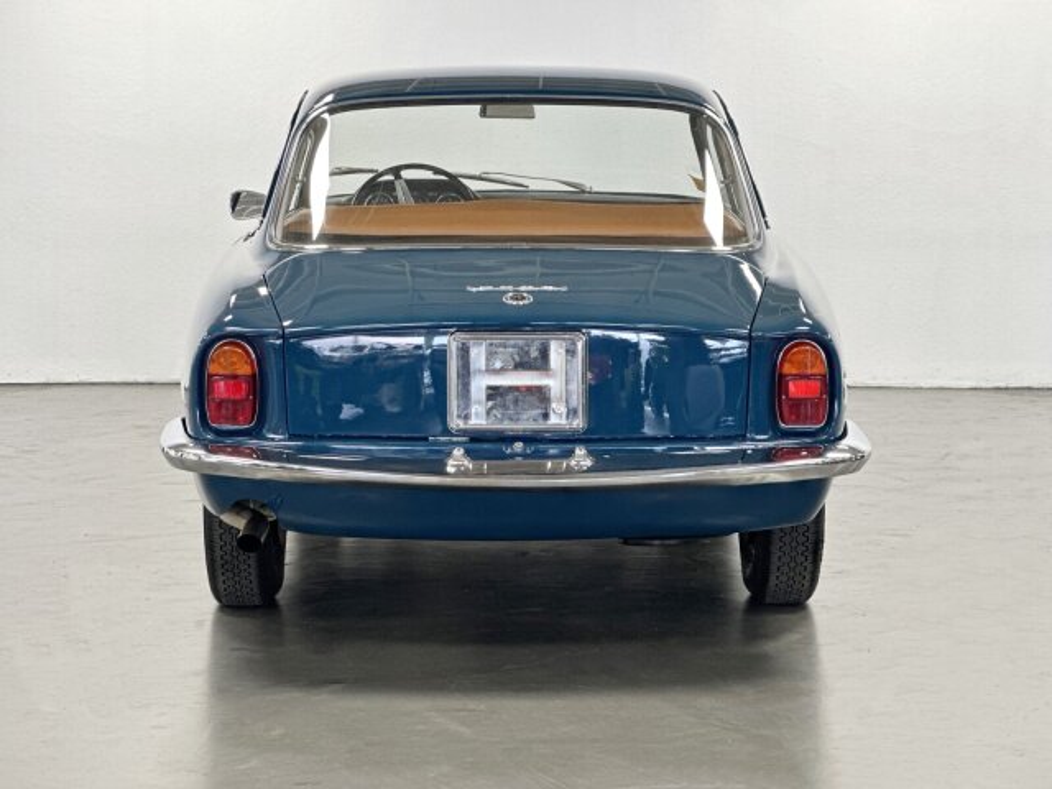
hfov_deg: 25.3
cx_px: 526
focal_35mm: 77
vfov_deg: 19.1
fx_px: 2340
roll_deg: +0.6
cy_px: 394
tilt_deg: -7.1
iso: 200
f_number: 2.8
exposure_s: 1/40
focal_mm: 9
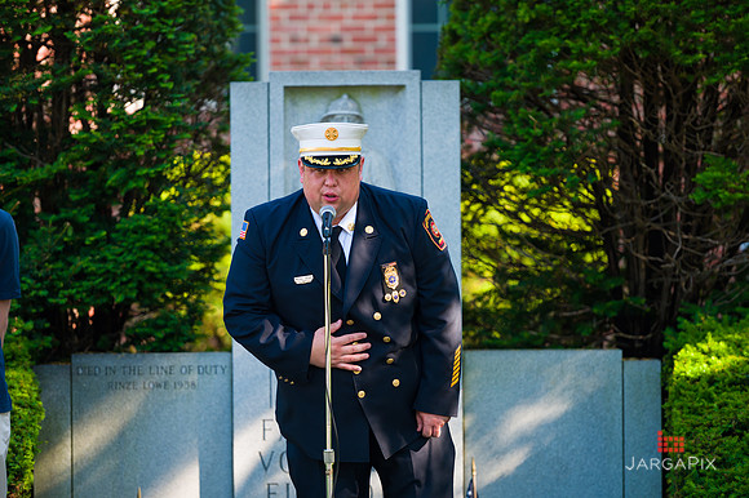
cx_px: 374
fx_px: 3951
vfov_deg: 7.2
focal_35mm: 190
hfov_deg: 10.8
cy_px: 249
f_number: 3.2
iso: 200
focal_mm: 190
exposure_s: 1/320
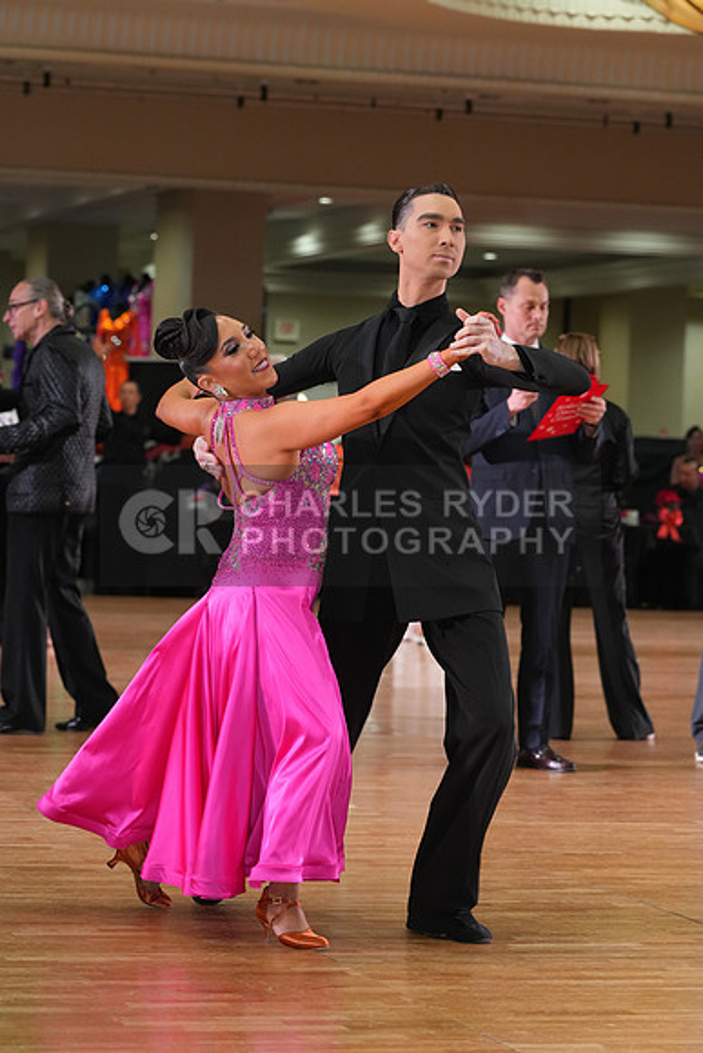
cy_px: 526
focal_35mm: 126
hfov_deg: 10.9
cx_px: 352
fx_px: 3688
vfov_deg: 16.3
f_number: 5.6
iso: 3200
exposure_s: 1/200
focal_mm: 126
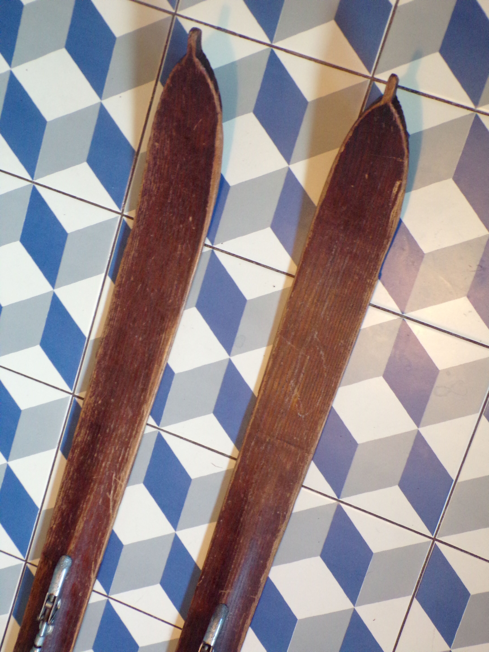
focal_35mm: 56
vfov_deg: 34.3
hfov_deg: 26.1
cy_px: 326
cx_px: 244
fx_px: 1055
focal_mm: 10.1
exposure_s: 1/17
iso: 565
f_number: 3.7
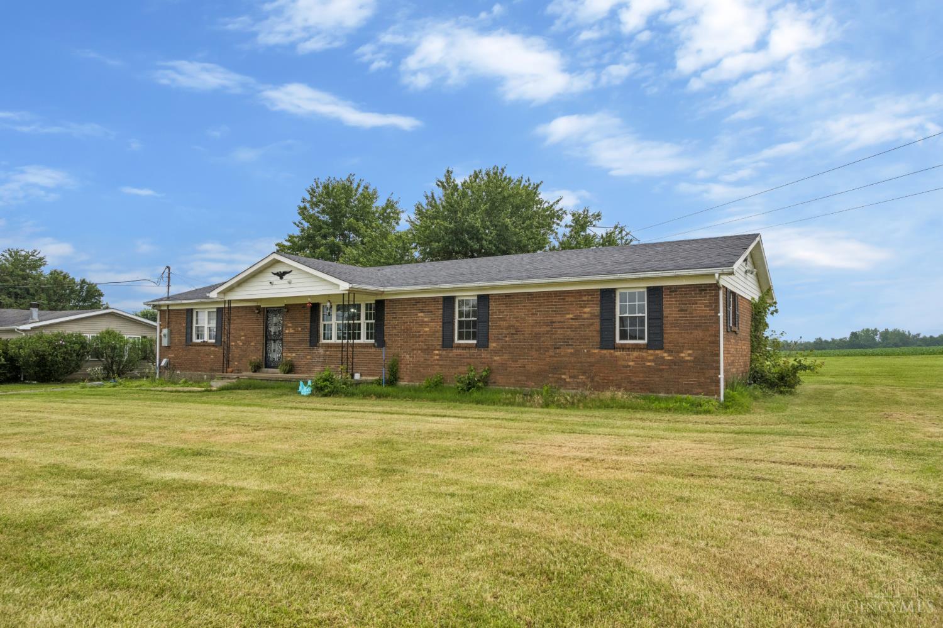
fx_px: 576
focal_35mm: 22
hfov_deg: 78.6
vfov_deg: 57.2
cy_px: 314
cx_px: 472
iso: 100
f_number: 2.8
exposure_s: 1/1250
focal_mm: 8.4
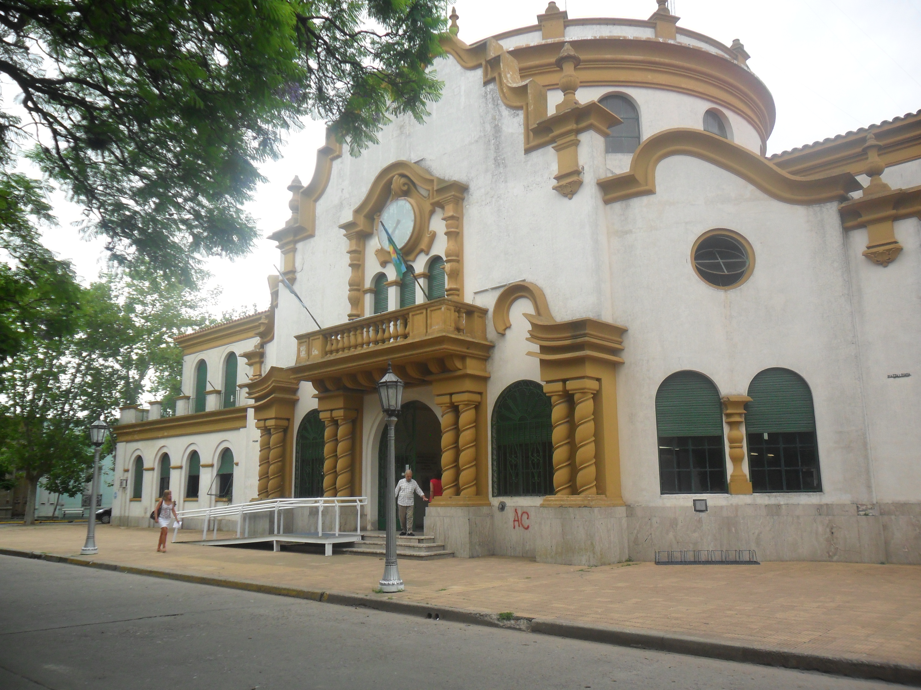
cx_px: 460
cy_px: 345
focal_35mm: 27
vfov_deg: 51.4
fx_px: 718
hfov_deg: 65.3
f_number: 3.5
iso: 100
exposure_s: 1/500
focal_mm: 4.9
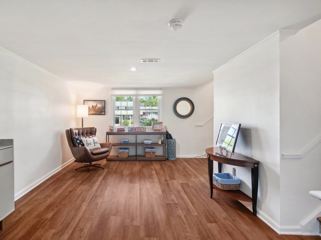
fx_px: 167
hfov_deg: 87.3
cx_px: 141
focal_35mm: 18
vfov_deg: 71.6
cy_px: 120
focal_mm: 16
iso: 400
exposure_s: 1/10
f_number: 5.6
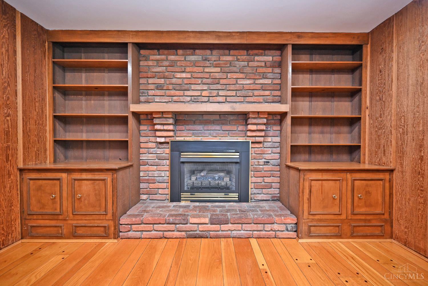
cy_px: 143
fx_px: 166
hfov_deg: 104.3
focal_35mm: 14
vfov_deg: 81.2
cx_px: 214
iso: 1800
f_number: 4
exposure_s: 1/60
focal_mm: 14
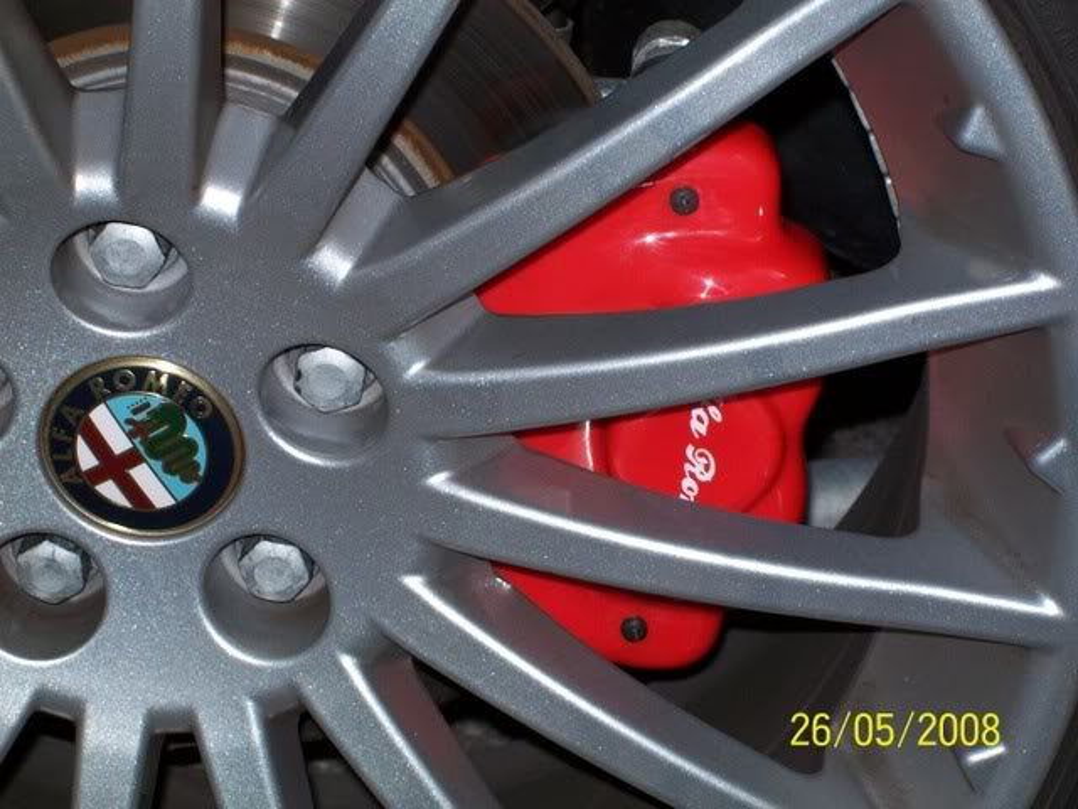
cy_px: 404
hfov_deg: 18.2
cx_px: 539
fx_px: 3363
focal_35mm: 108
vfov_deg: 13.7
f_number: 4.8
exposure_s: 1/128
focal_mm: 18
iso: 80
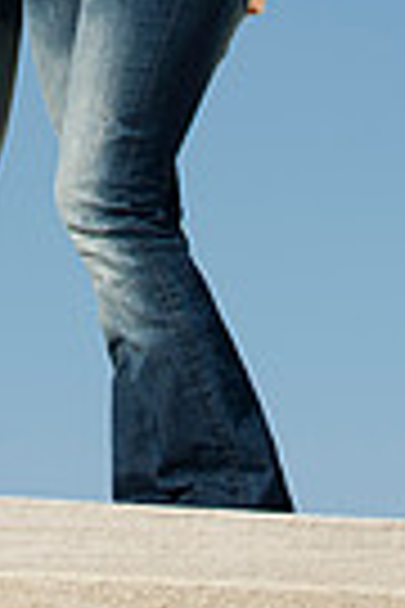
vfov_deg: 7.1
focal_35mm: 287
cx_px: 20
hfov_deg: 4.8
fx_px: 4843
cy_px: -329
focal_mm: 86
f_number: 5.6
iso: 160
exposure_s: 1/400
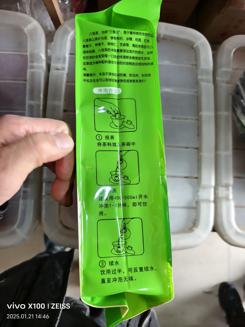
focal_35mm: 23
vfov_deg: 73.9
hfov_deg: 58.9
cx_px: 122
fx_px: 217
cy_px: 164
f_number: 1.57
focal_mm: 5.6
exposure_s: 1/50
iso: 504
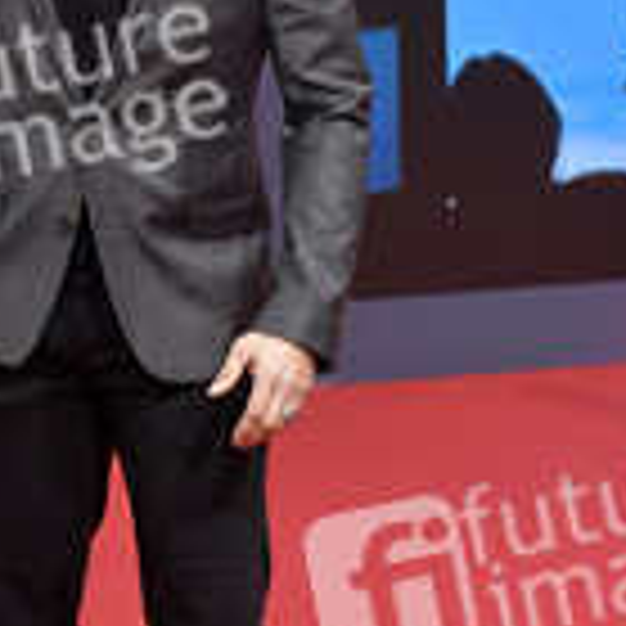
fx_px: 2598
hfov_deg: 13.7
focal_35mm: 127
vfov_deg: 13.7
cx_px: 126
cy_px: 338
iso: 400
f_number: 5.6
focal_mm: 52
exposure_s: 1/250
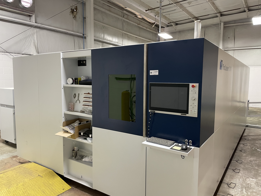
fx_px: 196
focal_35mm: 26
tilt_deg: -4.8
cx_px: 130
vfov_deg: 53.1
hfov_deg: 67.3
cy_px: 98
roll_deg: -0.7
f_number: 1.6
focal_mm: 4.2
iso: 160
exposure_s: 1/60
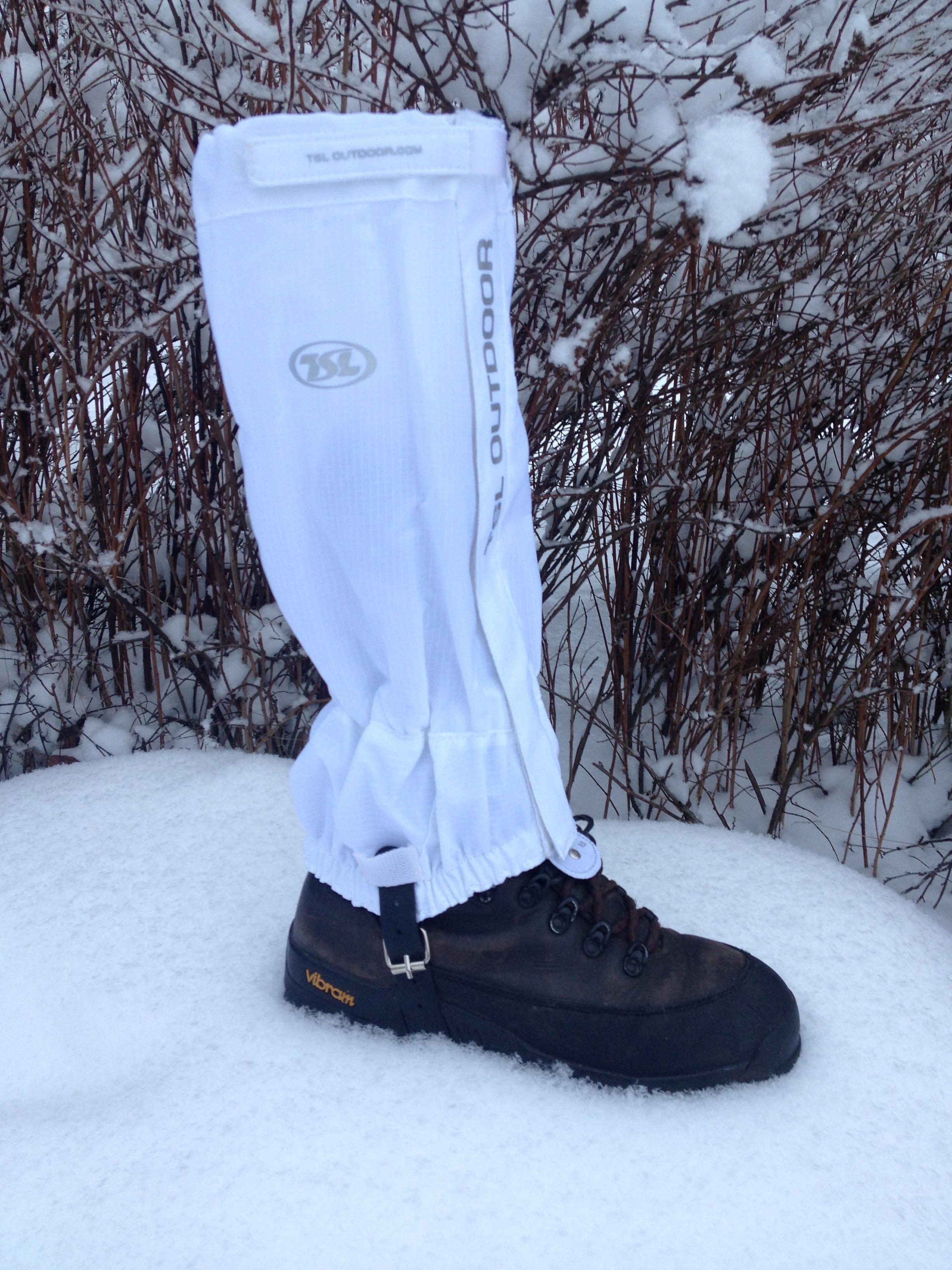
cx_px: 476
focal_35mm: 35
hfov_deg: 40.7
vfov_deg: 52.6
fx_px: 1283
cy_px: 635
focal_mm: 4.28
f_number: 2.4
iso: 50
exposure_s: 1/60
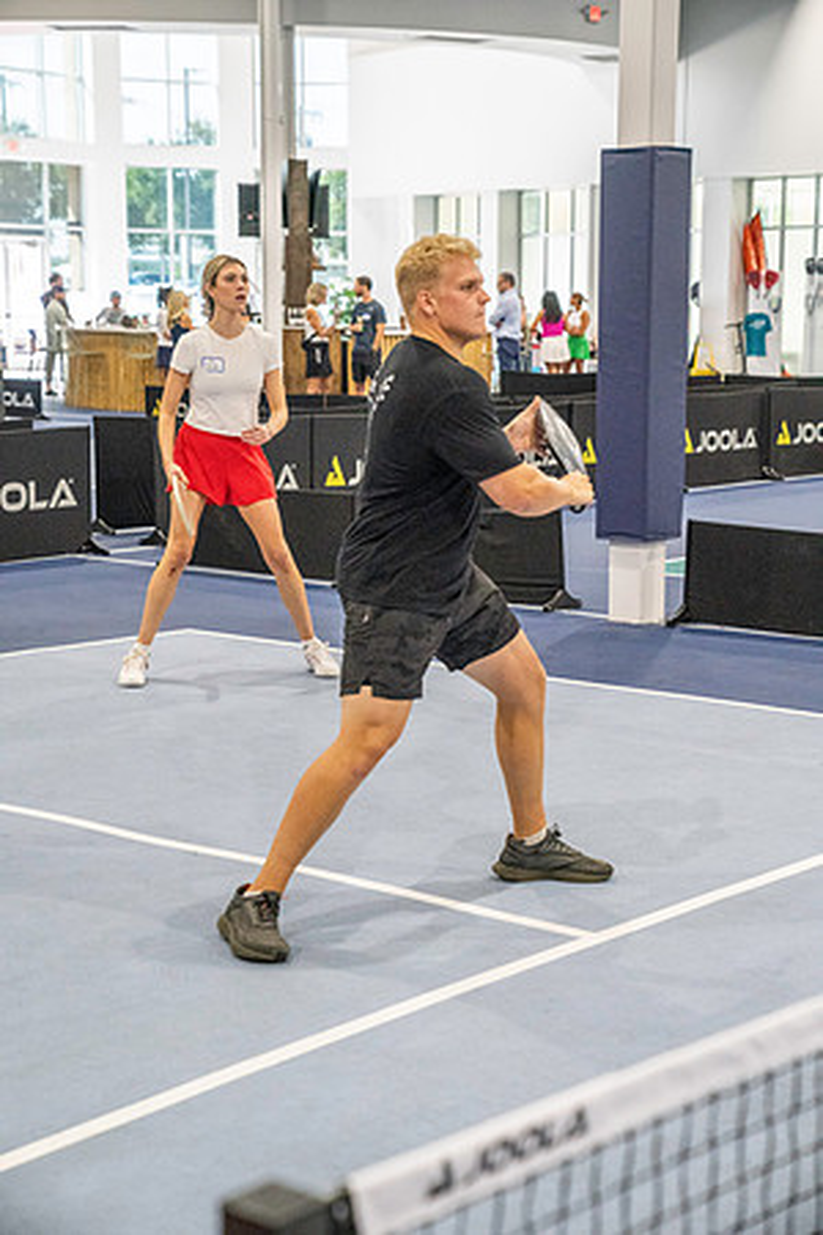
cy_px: 618
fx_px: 2400
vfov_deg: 28.8
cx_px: 412
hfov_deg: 19.5
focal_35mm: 70
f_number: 4
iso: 8000
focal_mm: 70
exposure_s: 1/800
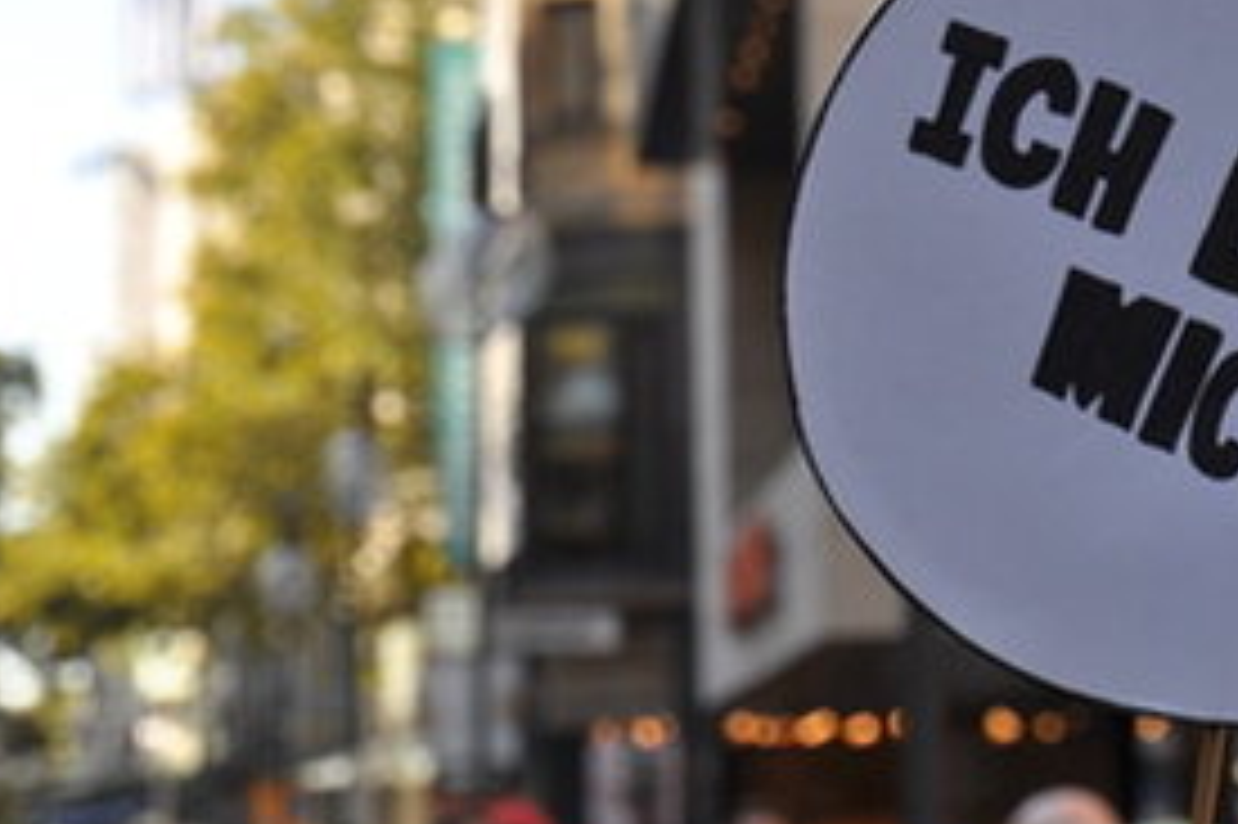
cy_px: 230
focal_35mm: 160
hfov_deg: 12.8
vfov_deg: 8.6
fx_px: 5493
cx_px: 828
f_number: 6.7
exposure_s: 1/180
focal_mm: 65
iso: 200
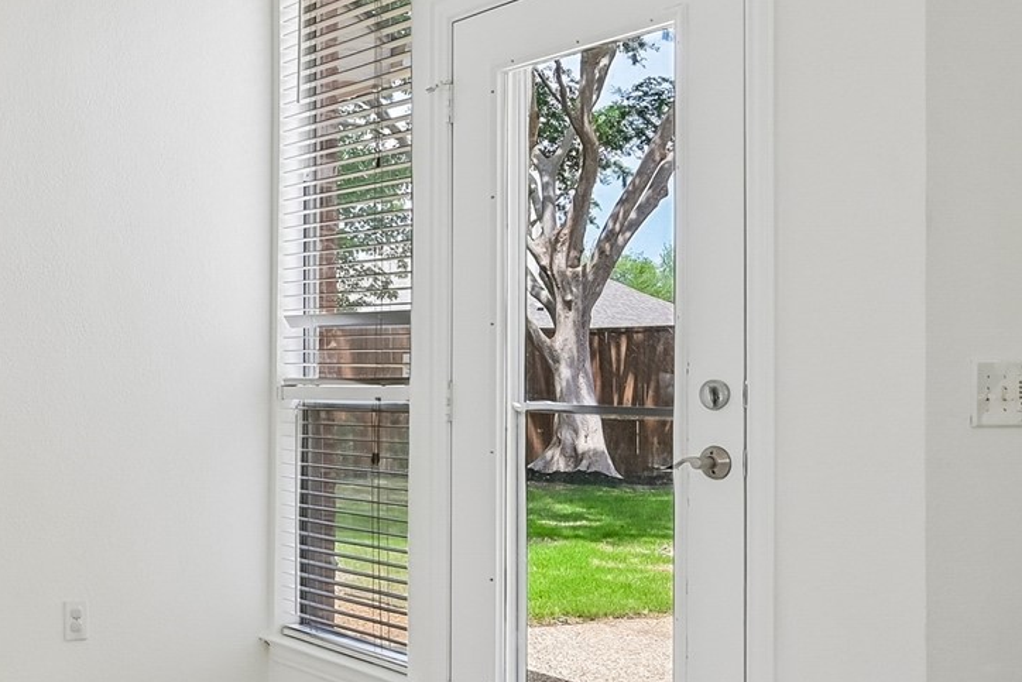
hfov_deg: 38.3
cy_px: 374
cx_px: -109
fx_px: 1192
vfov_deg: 31.9
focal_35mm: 42
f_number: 9
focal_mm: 14
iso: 250
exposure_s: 1/100
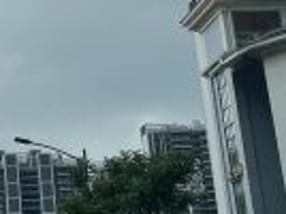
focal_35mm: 114
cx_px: -142
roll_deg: +0.5
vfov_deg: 12.9
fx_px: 940
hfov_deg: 15.9
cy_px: 43
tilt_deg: +22.2
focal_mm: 5.1
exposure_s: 1/1862
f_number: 1.6
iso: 50
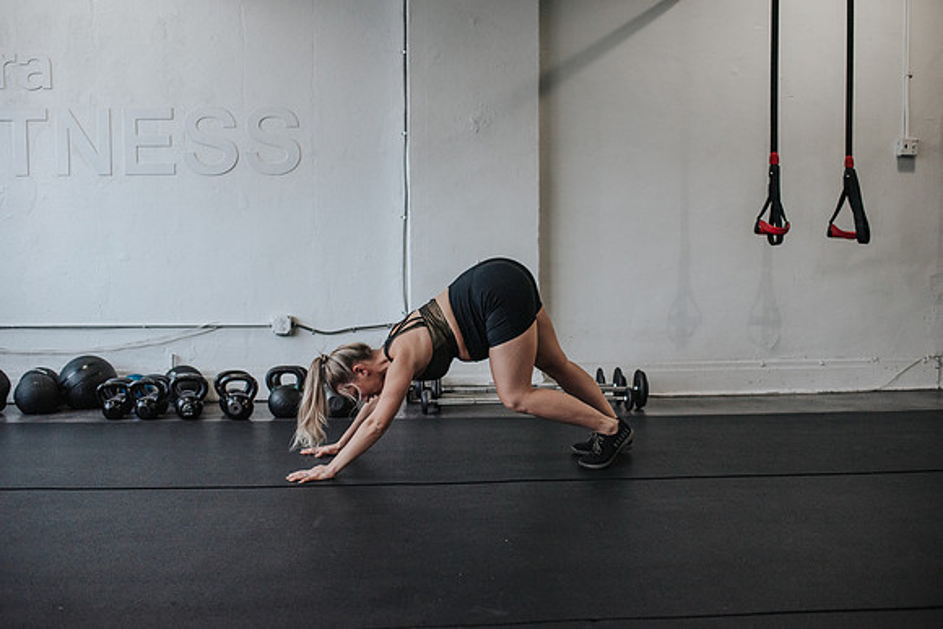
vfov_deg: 37.9
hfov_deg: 54.4
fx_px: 917
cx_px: 472
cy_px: 314
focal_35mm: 35
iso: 800
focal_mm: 35
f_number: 3.2
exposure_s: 1/250
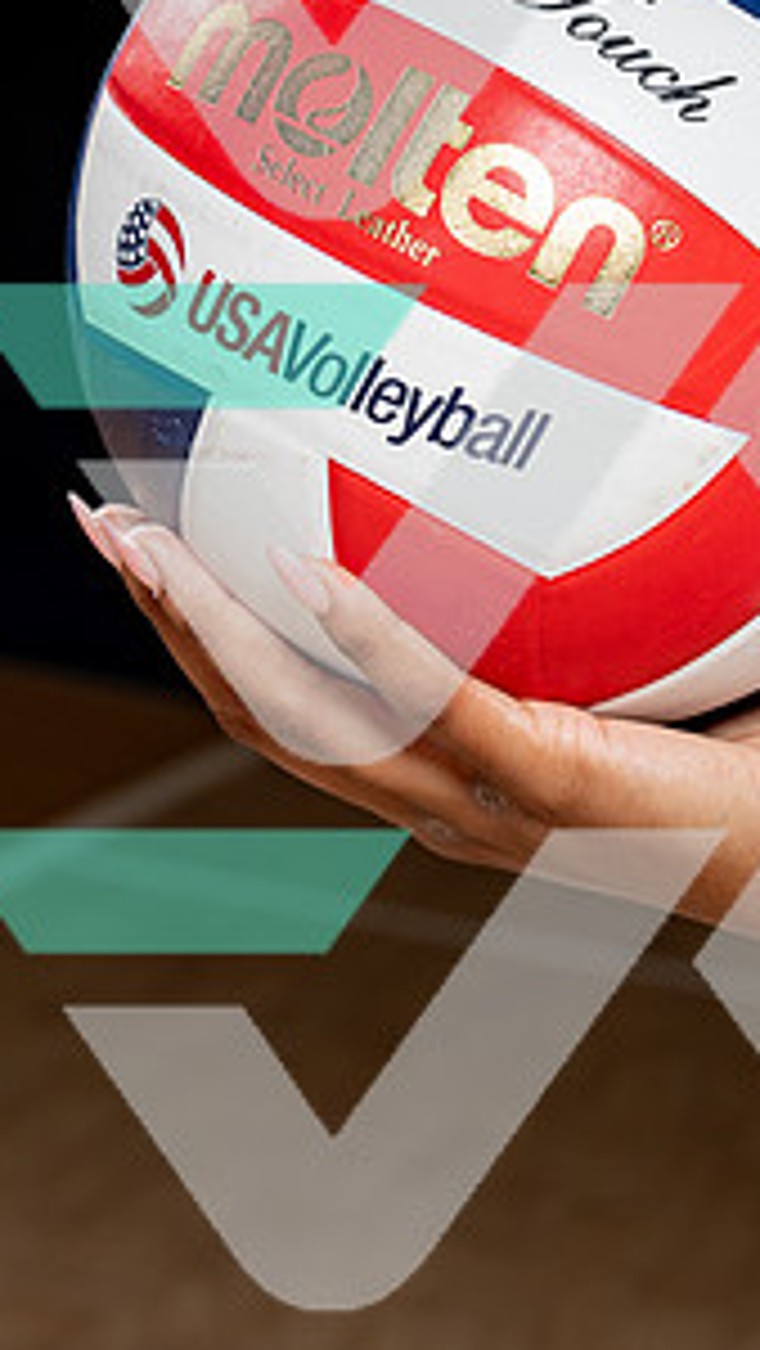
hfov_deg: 8.4
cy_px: 524
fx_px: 5082
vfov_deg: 15.1
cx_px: 1102
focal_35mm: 142
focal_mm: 70
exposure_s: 1/250
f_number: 8
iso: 100
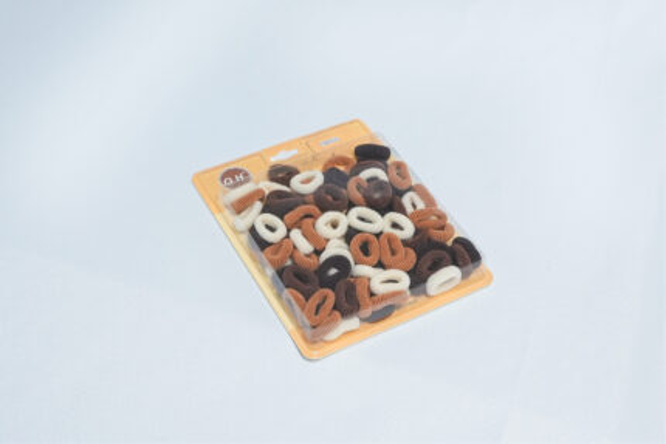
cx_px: 333
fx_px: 962
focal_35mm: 52
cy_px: 222
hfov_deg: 38.2
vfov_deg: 26.0
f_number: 10
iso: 2500
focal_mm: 35
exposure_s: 1/160
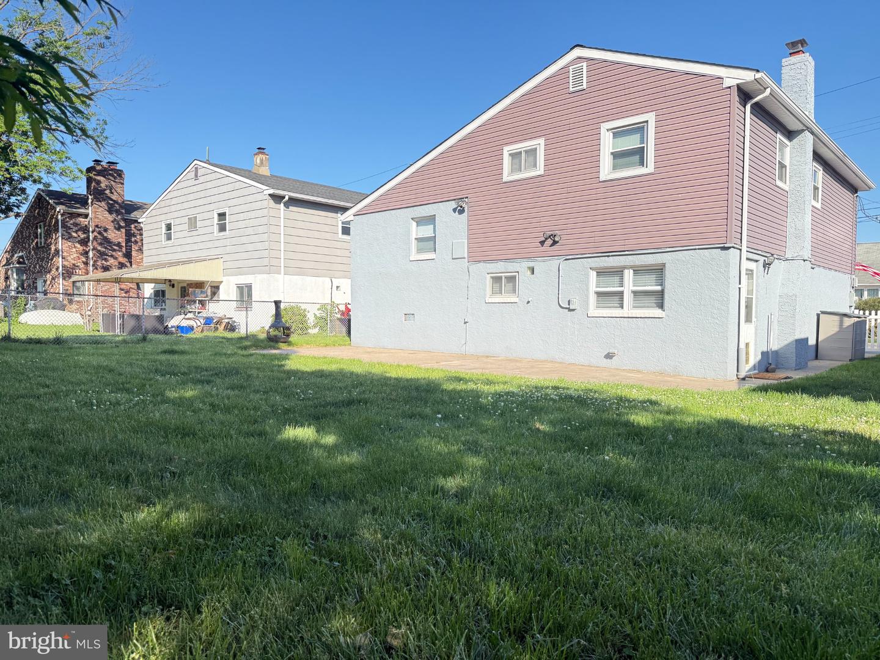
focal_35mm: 24
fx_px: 610
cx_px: 440
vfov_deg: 56.8
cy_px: 330
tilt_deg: -1.0
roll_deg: +0.1
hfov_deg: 71.6
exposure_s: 1/1653
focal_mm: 6.76
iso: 100
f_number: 1.78
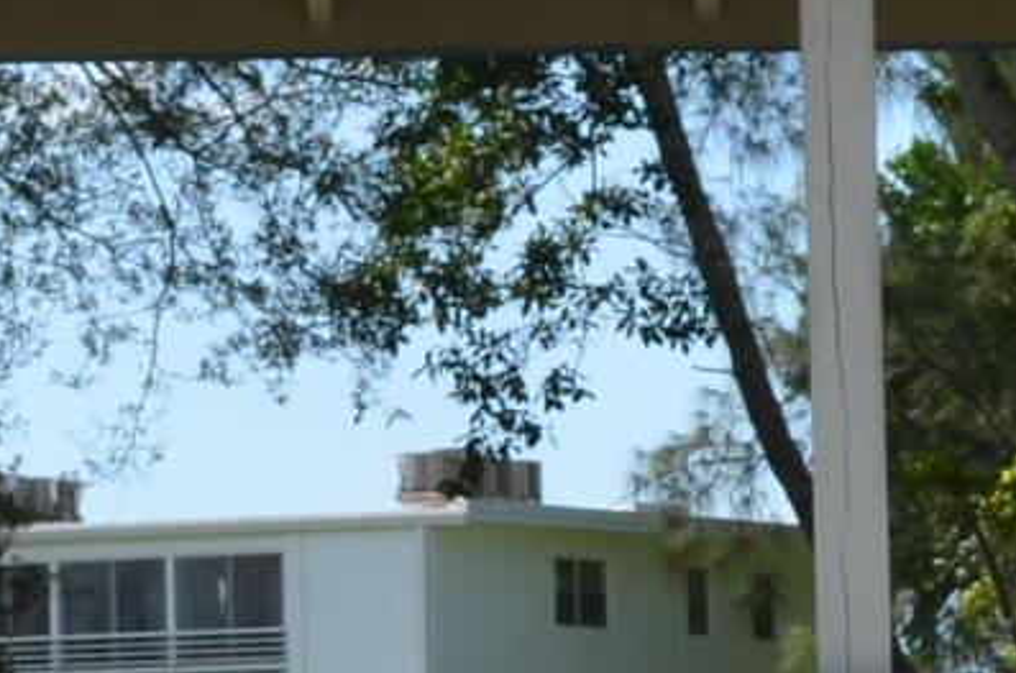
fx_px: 11492
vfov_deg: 3.3
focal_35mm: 408
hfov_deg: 5.1
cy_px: 925
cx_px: 1047
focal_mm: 36
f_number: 8
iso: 125
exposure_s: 1/250
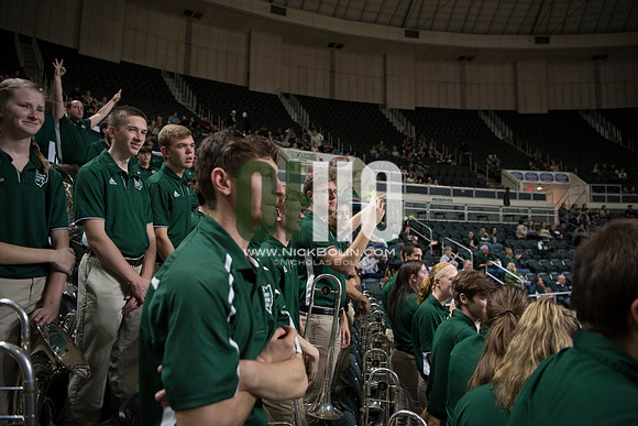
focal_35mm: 24
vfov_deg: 53.2
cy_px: 213
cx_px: 319
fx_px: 425
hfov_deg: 73.7
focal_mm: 24
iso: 2000
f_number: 2.8
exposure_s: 1/320
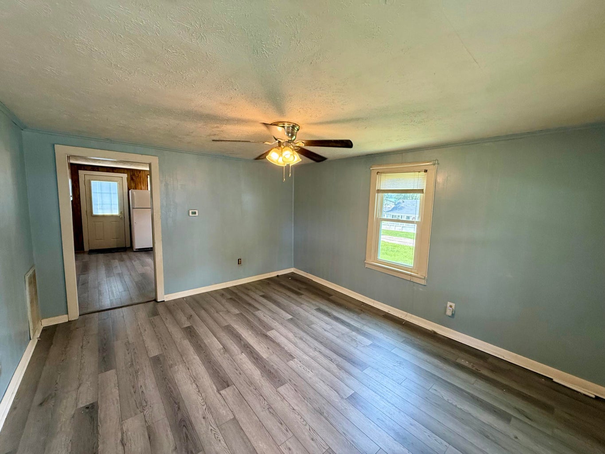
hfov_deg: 102.1
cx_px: 302
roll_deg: -1.8
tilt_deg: -4.4
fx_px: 245
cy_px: 227
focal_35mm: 14
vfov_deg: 85.7
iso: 320
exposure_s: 1/120
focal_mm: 2.22
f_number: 2.2
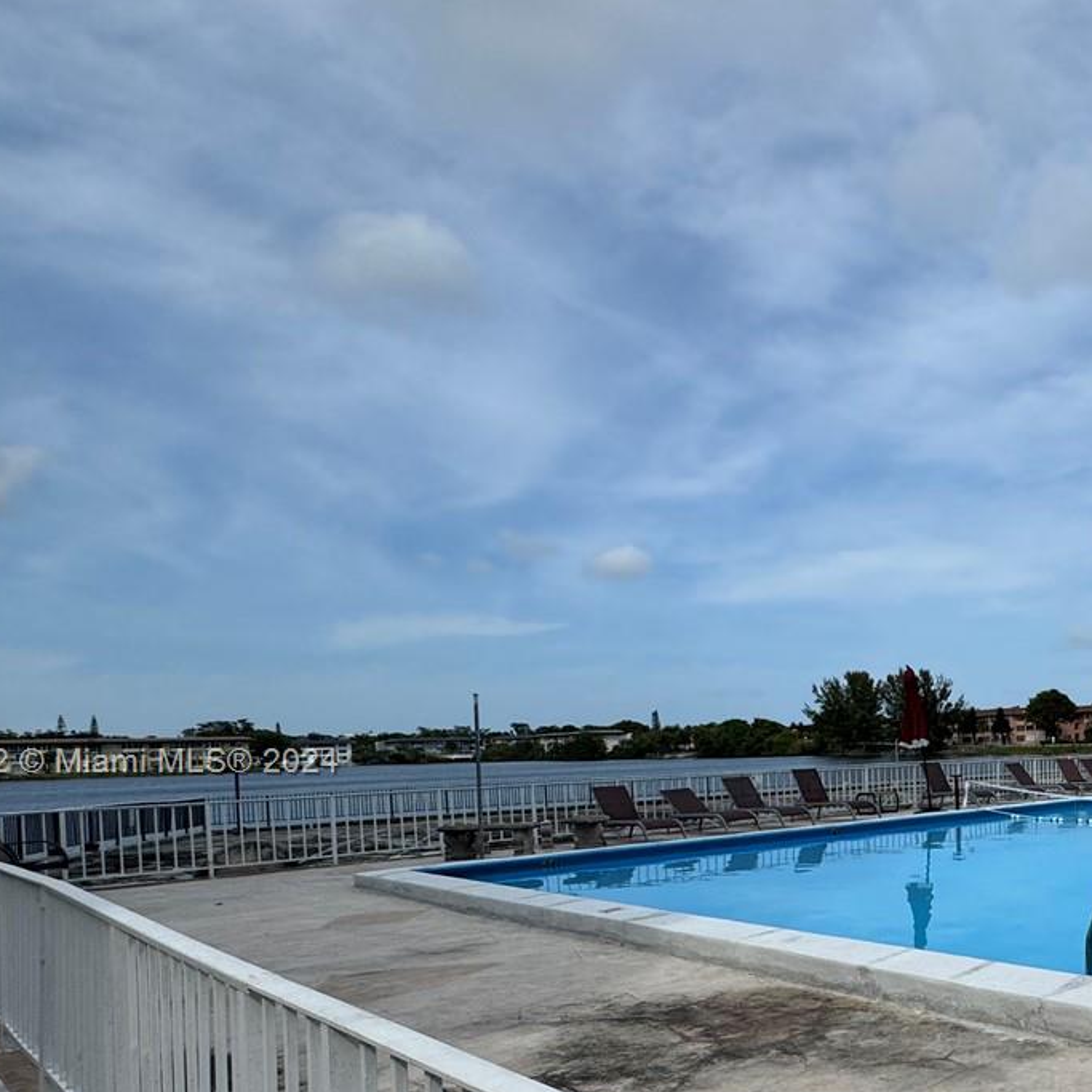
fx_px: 1035
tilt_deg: -1.8
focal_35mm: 29
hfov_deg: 46.1
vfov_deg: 54.0
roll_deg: +1.1
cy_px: 764
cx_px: 1106
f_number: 2.2
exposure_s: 1/3906
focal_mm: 2.22
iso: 50
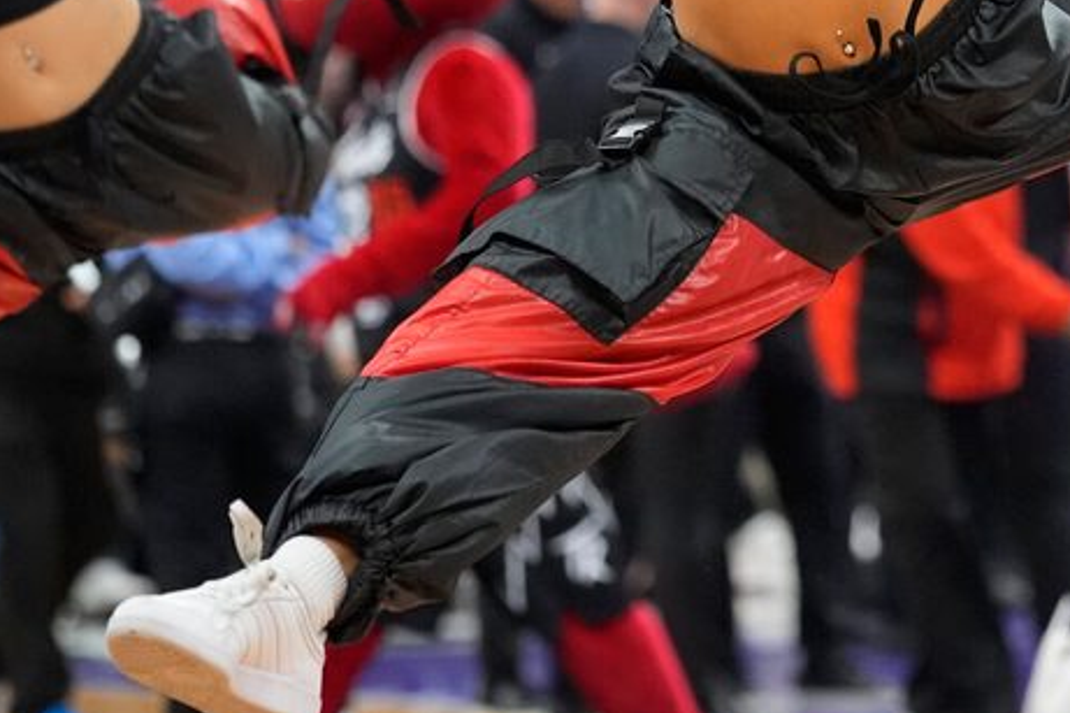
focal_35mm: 250
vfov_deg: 5.5
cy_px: 5
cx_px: 938
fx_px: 7427
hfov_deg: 8.2
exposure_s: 1/1600
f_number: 2.8
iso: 4000
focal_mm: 96
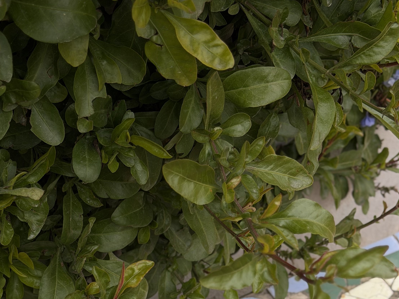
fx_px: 1014
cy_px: 341
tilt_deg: -55.8
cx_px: 146
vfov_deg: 16.2
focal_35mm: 88
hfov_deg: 22.2
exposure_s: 1/475
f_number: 1.78
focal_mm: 6.76
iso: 64
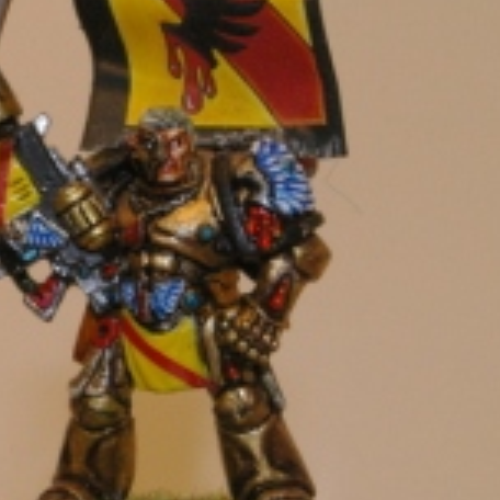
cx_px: -145
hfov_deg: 10.6
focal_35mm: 161
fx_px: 2635
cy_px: 171
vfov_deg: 10.8
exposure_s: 1/180
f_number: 22
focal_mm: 43
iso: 1600
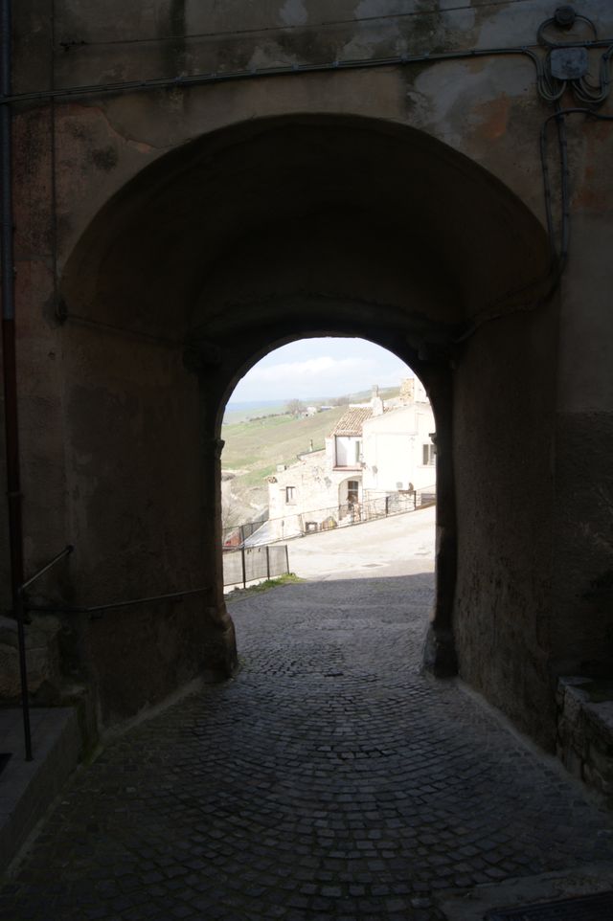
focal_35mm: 27
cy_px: 460
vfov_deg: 67.4
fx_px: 691
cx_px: 306
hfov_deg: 47.9
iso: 100
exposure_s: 1/100
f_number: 10
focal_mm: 18
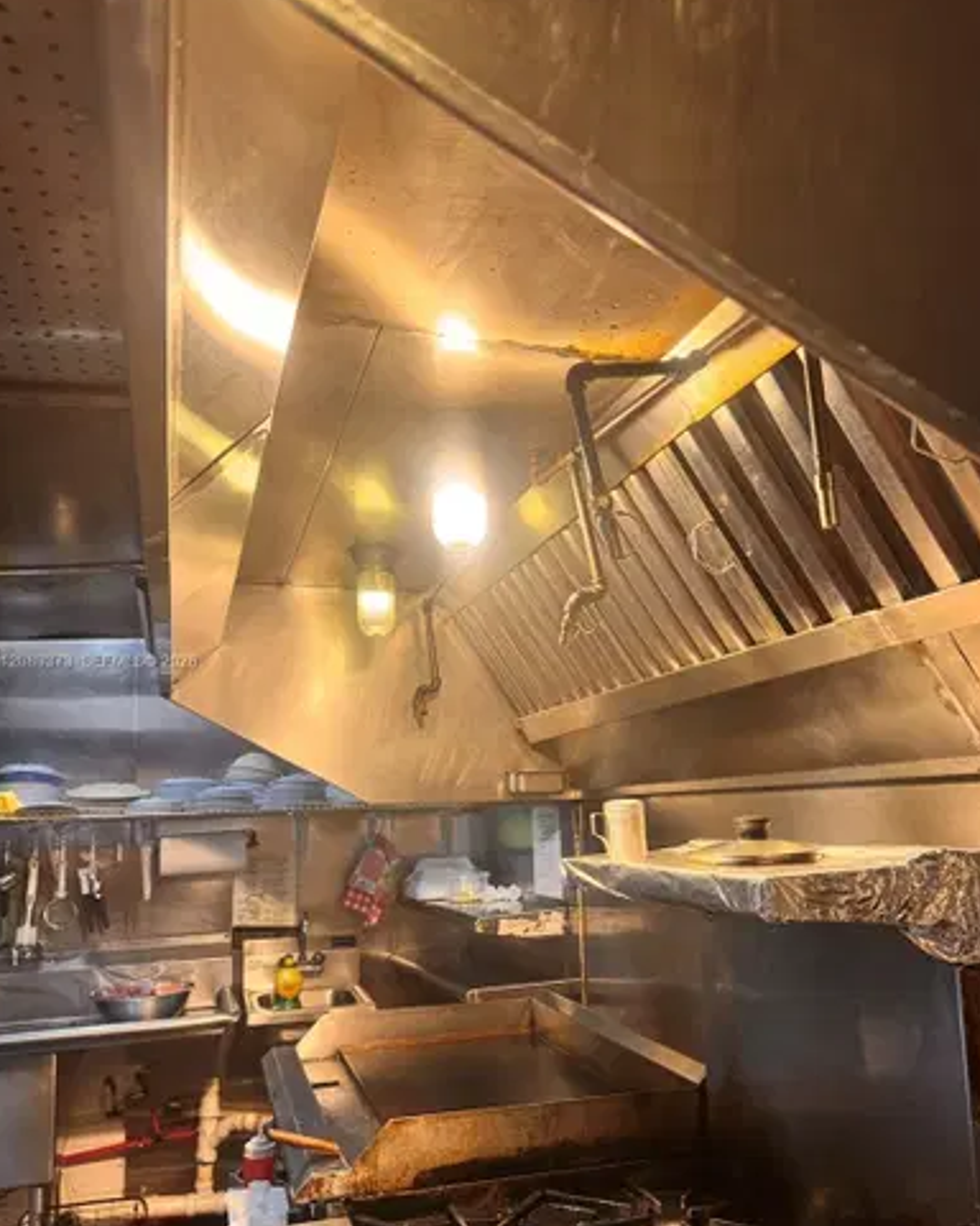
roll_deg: +1.9
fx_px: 943
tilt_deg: +9.4
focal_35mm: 26
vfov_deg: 65.9
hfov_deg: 54.9
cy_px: 663
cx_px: 498
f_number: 1.78
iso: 160
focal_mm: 6.76
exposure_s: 1/60
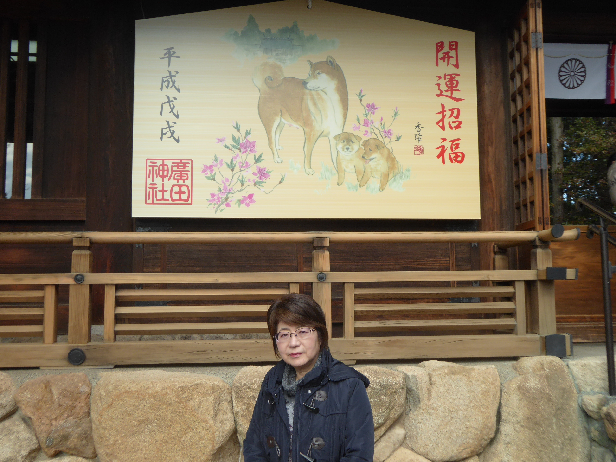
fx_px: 694
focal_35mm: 39
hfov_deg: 47.9
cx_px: 308
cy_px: 231
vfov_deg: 36.8
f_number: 3.7
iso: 100
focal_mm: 6.7
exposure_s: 1/320
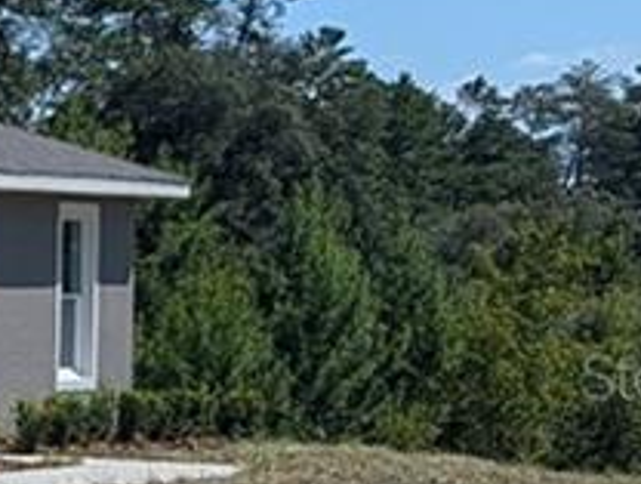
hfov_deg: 8.2
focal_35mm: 184
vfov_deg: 8.1
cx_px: -1584
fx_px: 3415
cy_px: 376
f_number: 1.68
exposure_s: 1/1678
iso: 22
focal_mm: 6.9
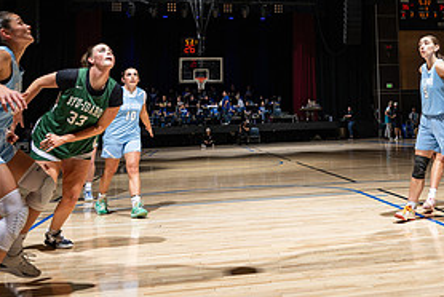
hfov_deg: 37.6
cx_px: 377
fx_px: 617
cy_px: 34
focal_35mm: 50
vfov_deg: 26.2
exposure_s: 1/100
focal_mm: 24
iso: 80
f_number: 5
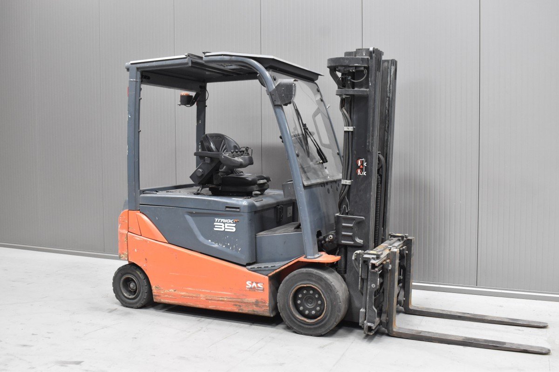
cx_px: 280
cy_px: 186
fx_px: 559
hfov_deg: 53.1
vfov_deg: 36.9
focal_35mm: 36
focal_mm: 24
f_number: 5.6
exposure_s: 1/20
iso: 1600
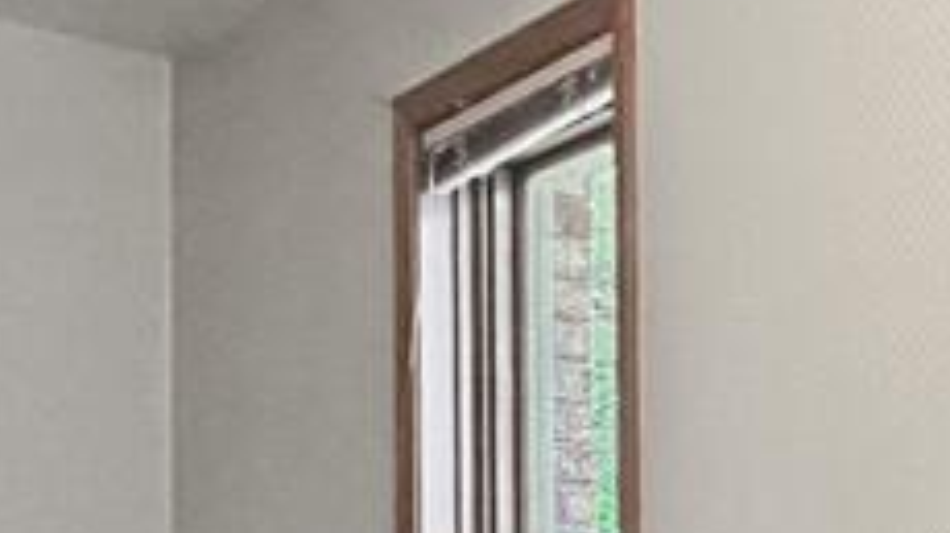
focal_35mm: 68
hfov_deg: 22.8
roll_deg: +1.6
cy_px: 721
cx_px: 1553
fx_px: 1712
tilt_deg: +0.0
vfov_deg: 16.6
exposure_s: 1/120
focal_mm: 2.2
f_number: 2.2
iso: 200
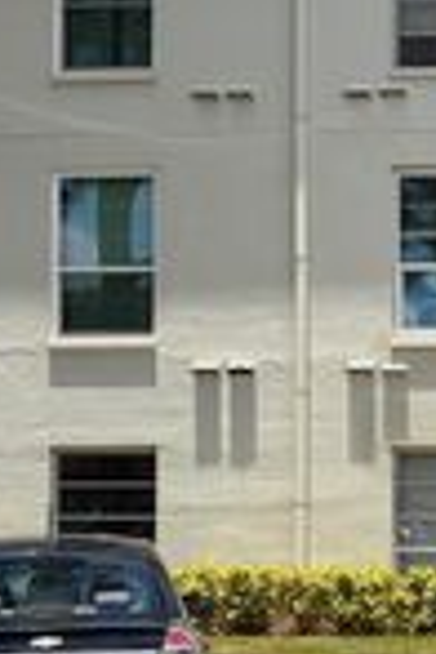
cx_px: 685
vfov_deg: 22.1
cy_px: 438
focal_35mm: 92
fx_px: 1671
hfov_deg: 13.8
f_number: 1.6
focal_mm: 5.96
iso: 50
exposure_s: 1/2865
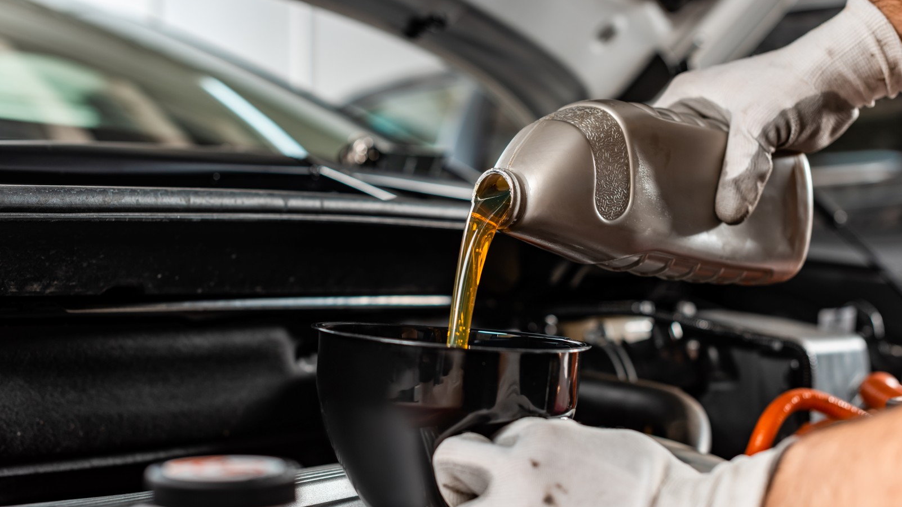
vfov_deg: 22.6
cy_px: 254
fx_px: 1268
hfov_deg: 39.2
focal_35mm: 53
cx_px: 456
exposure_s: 1/200
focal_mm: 50
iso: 100
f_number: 4
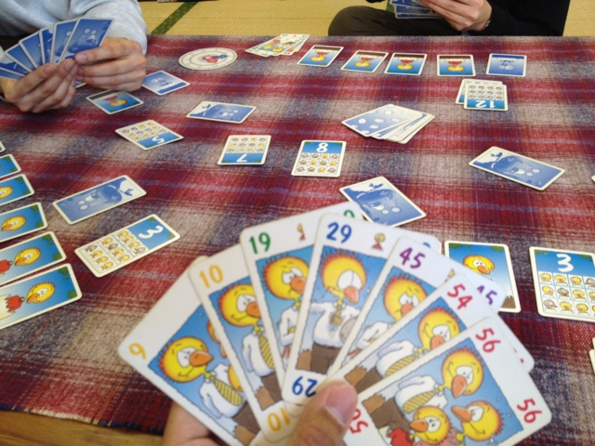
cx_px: 298
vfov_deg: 40.7
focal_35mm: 35
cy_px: 223
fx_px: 602
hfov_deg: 52.6
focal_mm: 4.28
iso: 80
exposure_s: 1/60
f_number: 2.4
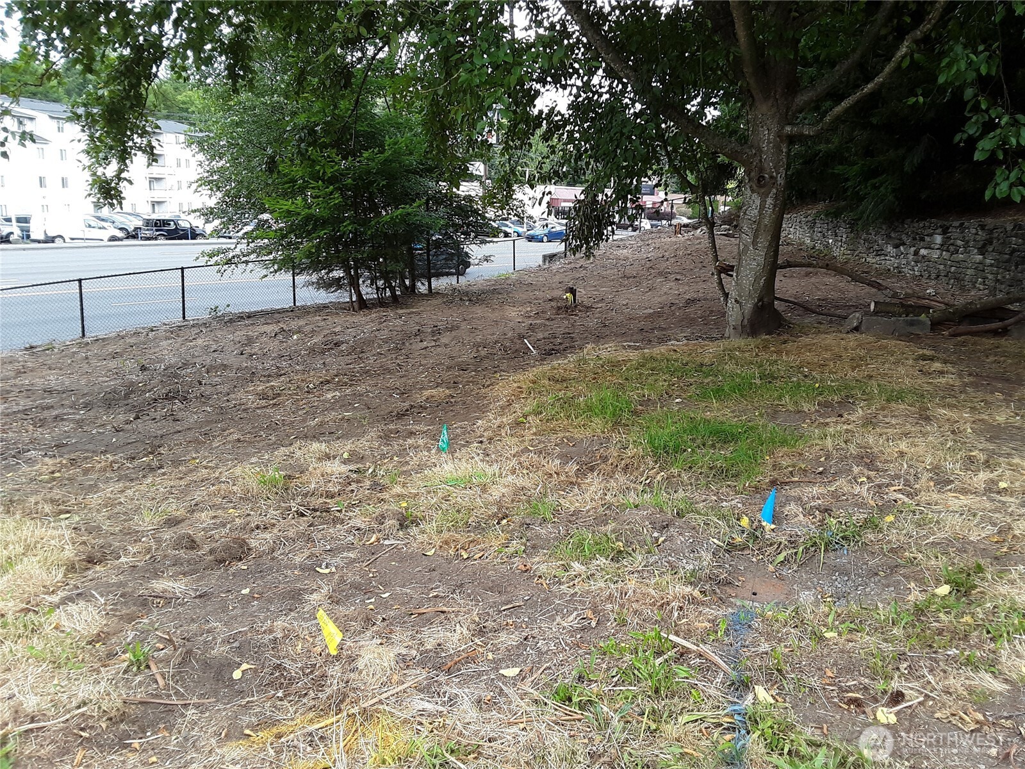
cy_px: 384
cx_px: 512
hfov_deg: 63.4
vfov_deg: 49.7
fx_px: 829
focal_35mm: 28
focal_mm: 2.91
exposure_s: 1/192
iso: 40
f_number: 1.9
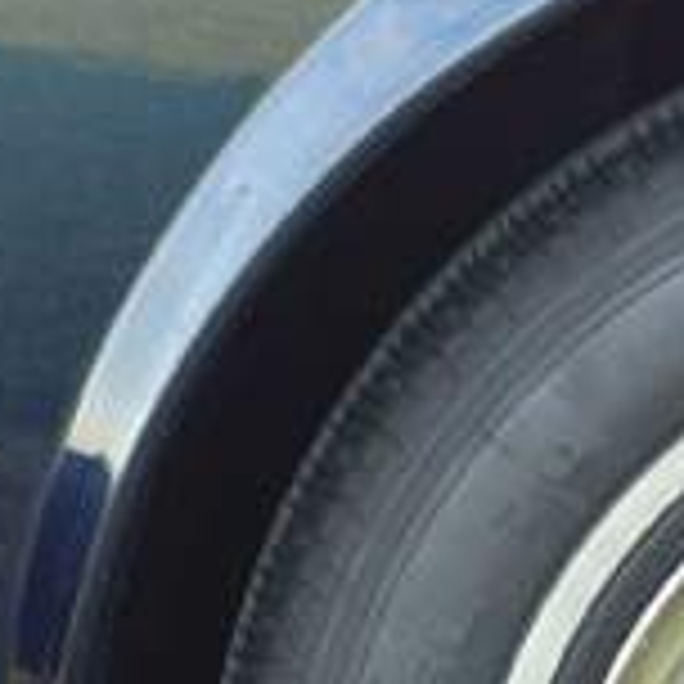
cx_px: 940
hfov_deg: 7.9
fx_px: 4896
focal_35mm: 219
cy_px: 184
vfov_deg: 8.0
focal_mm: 12.48
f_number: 2.8
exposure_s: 1/40
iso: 125
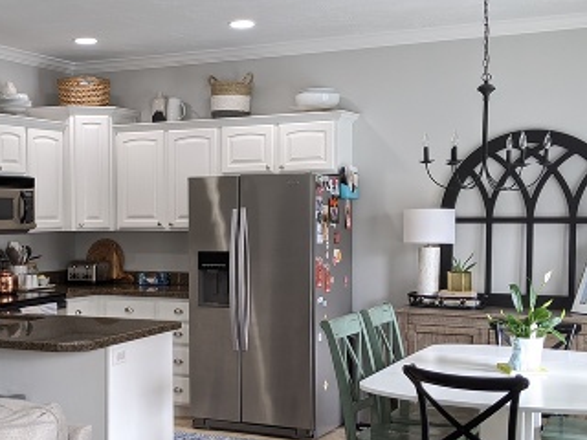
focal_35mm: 54
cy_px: 249
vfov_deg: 27.0
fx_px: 916
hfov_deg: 35.1
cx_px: 183
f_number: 1.8
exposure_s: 1/30
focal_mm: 4.44
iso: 100
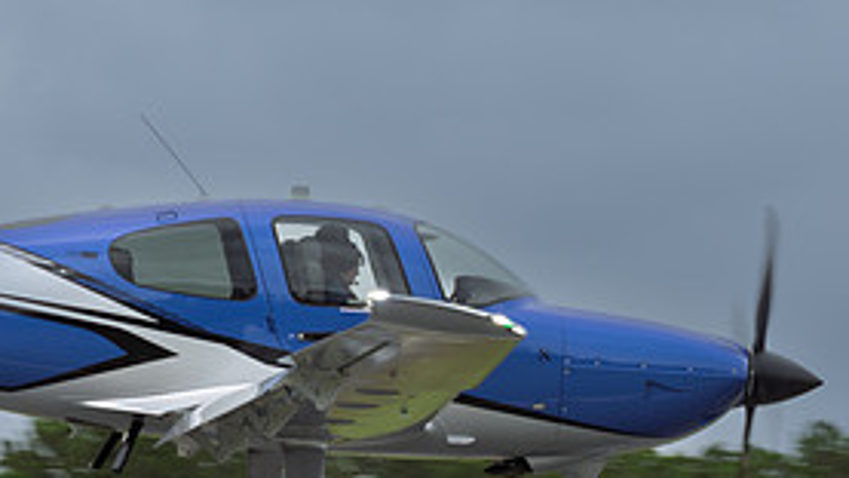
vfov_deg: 4.9
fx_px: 5585
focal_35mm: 248
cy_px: 80
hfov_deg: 8.7
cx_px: 257
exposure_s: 1/320
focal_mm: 58
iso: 100
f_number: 6.3
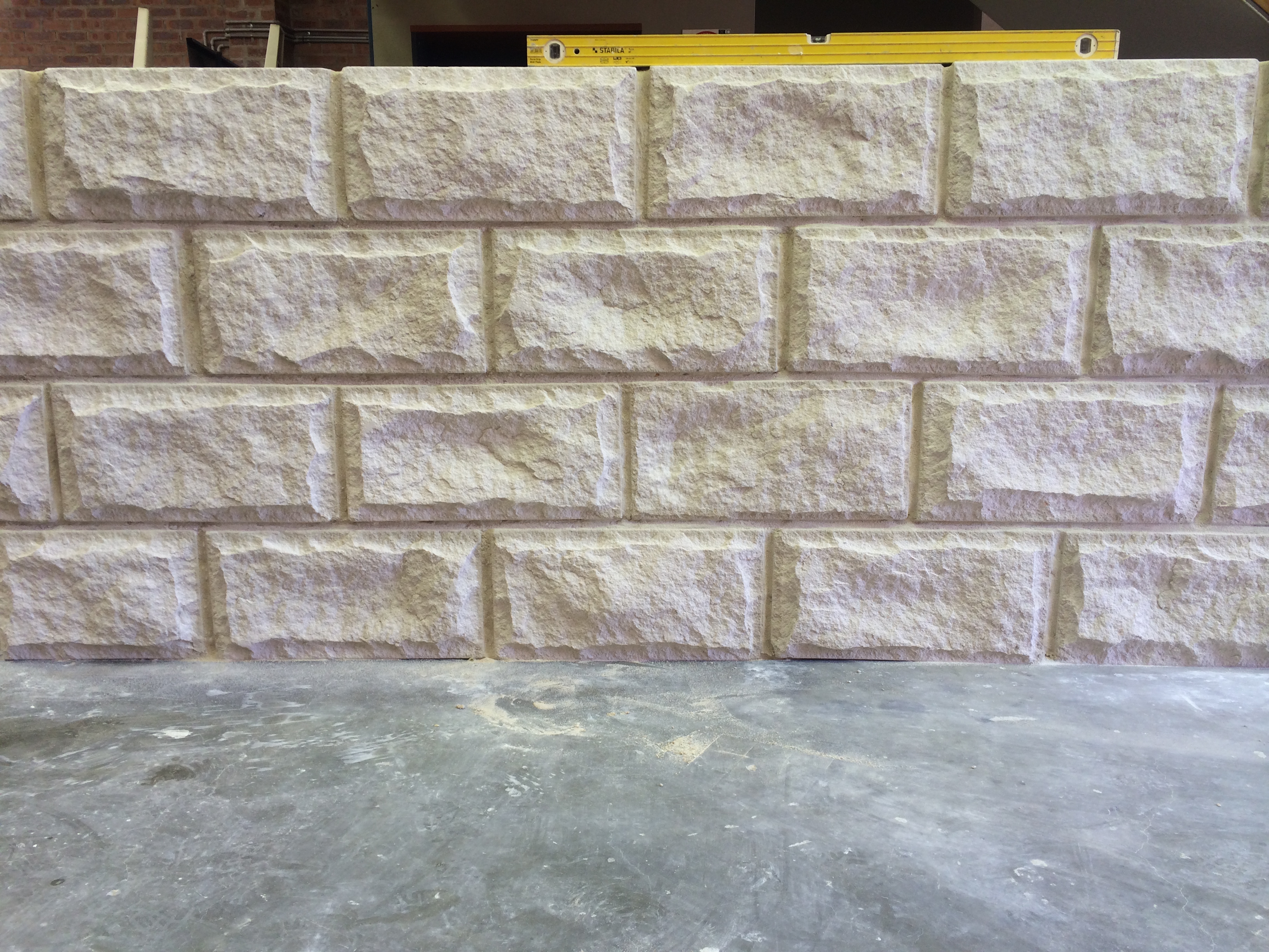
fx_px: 1100
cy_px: 476
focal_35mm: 30
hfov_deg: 60.0
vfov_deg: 46.8
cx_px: 634
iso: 40
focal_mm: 4.12
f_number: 2.2
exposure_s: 1/50
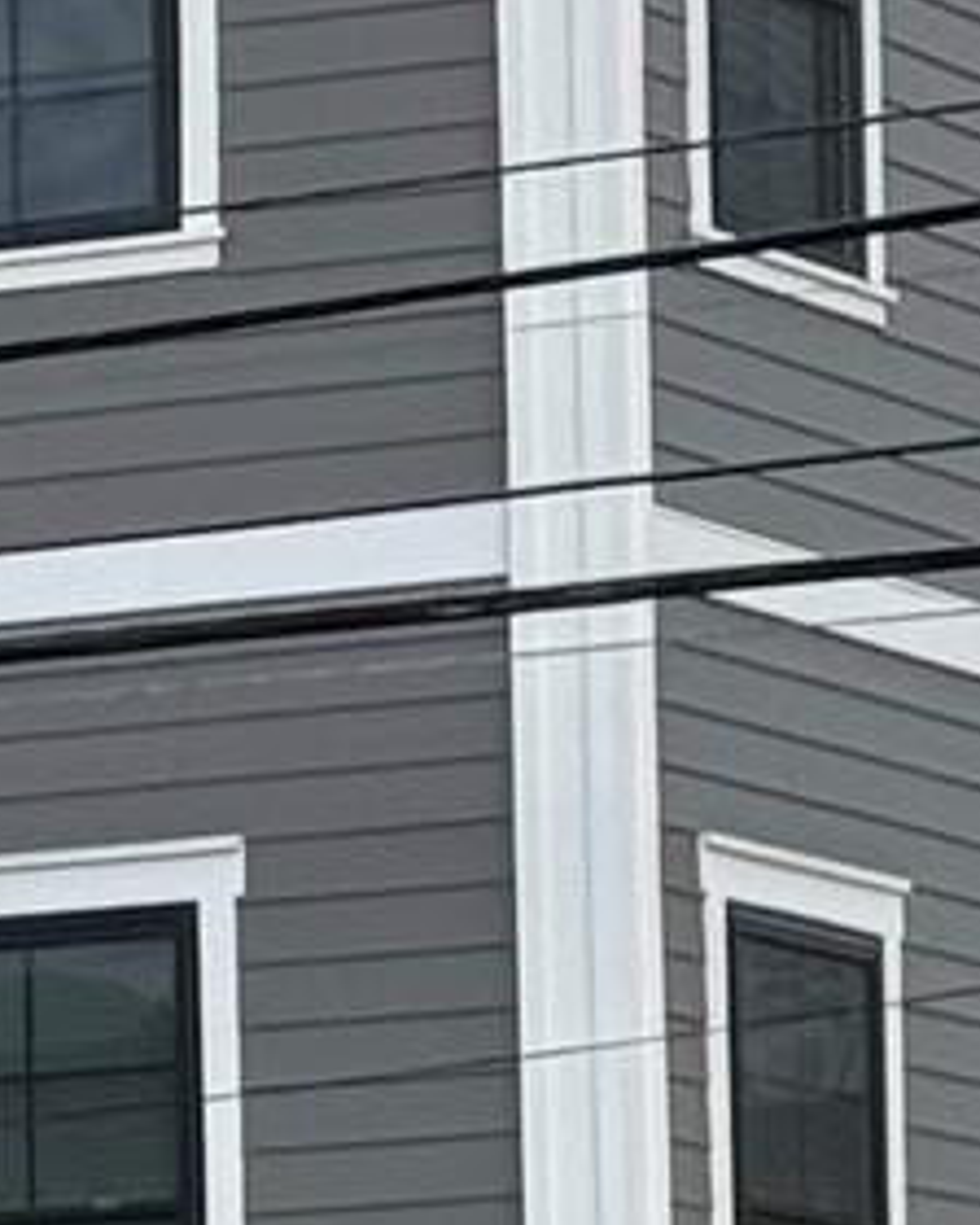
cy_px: 1562
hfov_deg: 4.5
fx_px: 12436
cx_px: -595
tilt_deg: +4.7
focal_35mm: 343
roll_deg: +1.1
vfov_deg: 5.6
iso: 64
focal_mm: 6.76
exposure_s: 1/1575
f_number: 1.78
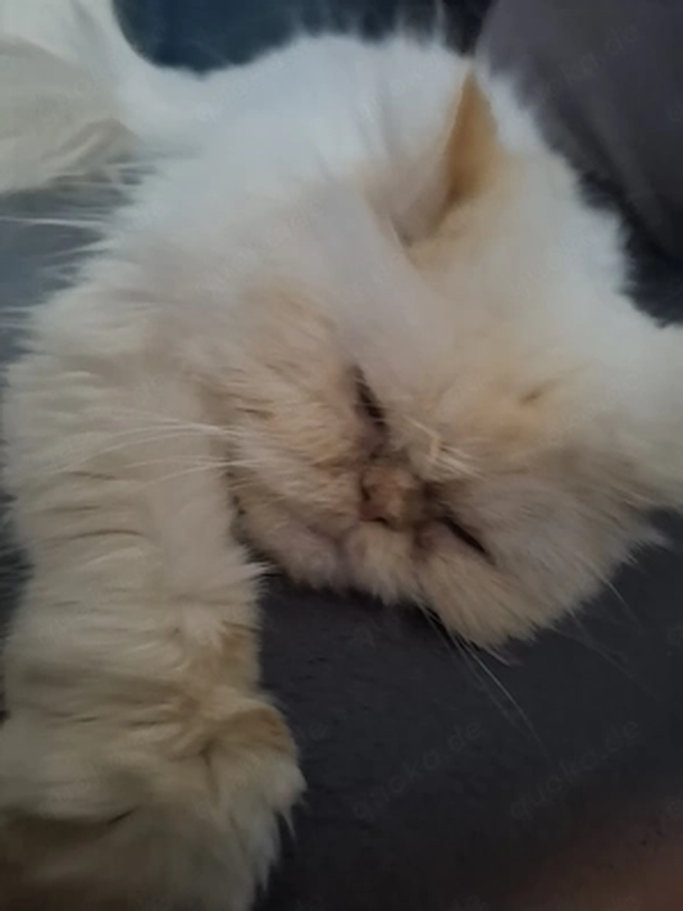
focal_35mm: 23
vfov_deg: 73.9
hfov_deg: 58.9
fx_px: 605
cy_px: 456
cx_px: 342
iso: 1250
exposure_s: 1/17
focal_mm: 5.54
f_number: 1.8
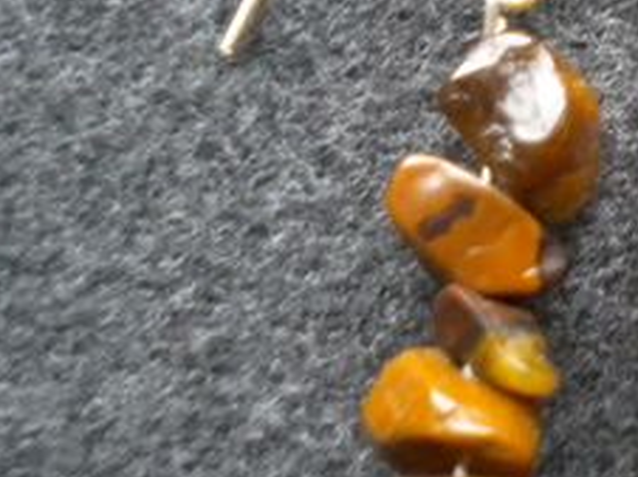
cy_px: 226
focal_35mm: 109
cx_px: 632
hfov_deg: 17.7
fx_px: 2007
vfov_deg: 13.6
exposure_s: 1/8.8
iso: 651
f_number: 3.5
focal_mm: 7.4
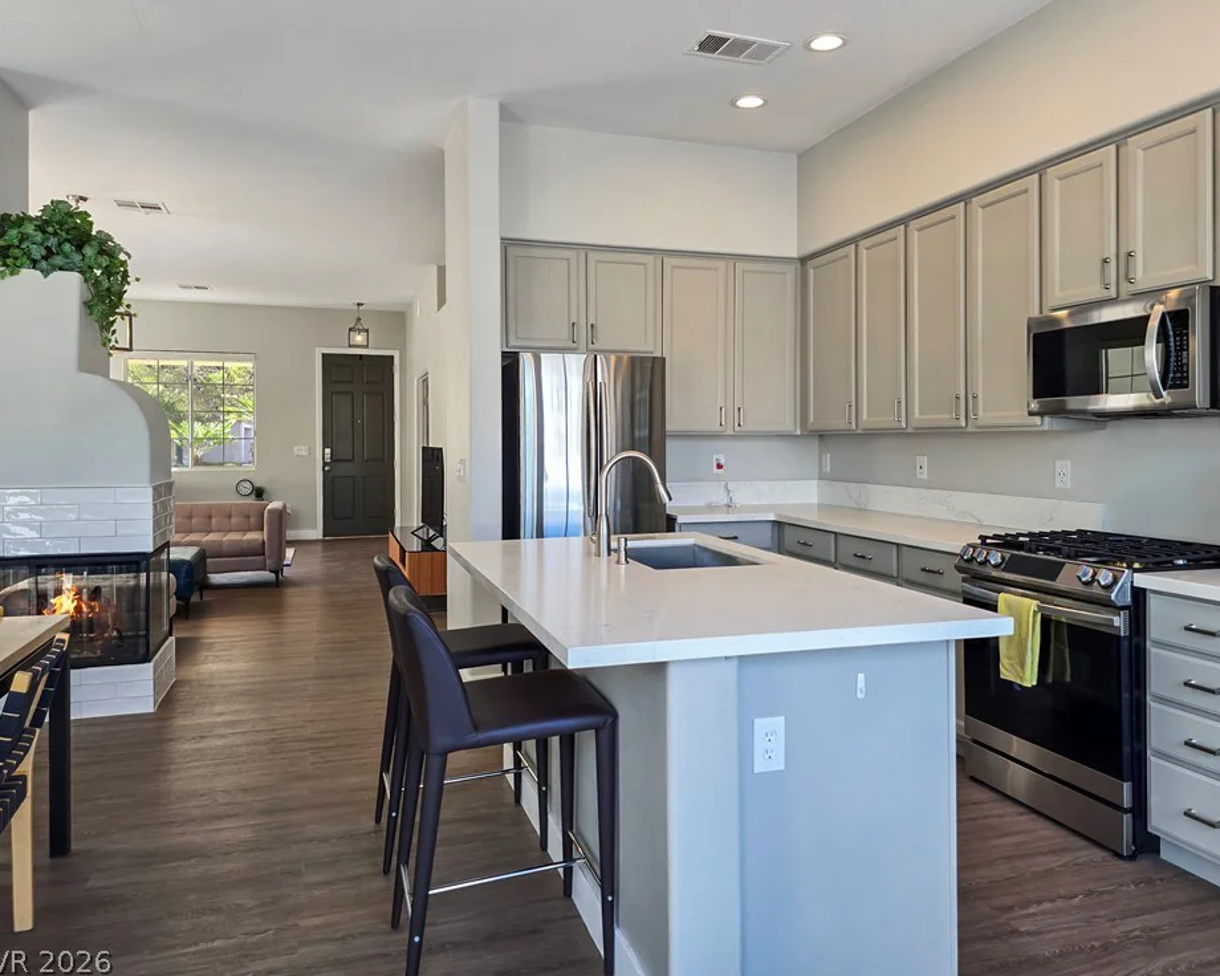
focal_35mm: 25
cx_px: 646
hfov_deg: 68.0
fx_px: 903
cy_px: 475
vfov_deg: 56.8
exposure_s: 1/120
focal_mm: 6.3
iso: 40
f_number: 1.7
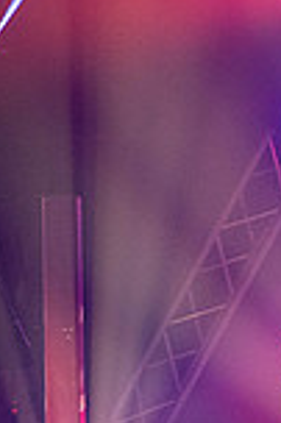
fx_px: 8965
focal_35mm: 764
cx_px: 103
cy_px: 352
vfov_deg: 2.7
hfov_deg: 1.8
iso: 6400
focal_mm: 200
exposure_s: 1/250
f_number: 5.6
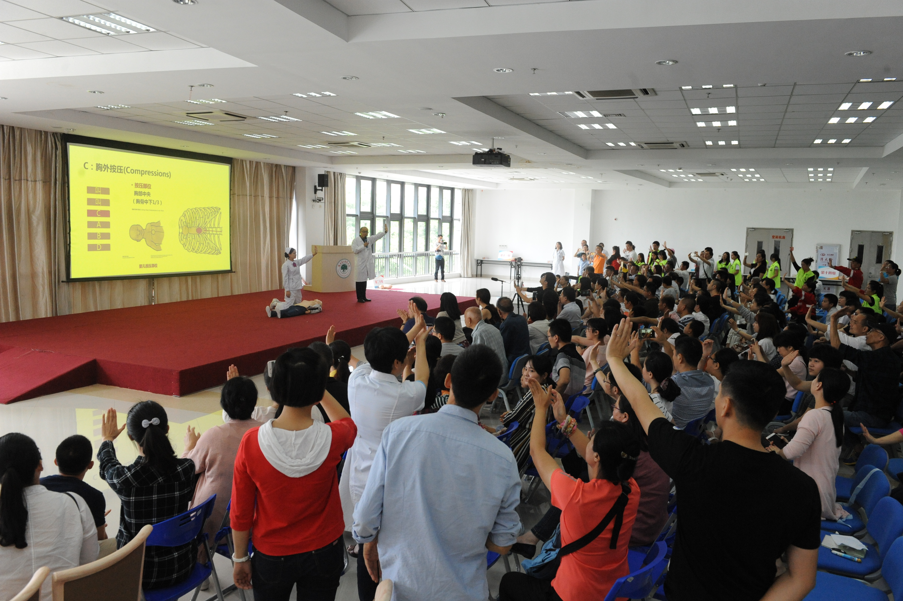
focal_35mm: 28
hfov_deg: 65.5
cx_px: 452
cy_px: 300
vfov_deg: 46.3
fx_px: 702
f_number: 6.3
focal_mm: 28
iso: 3200
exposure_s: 1/160
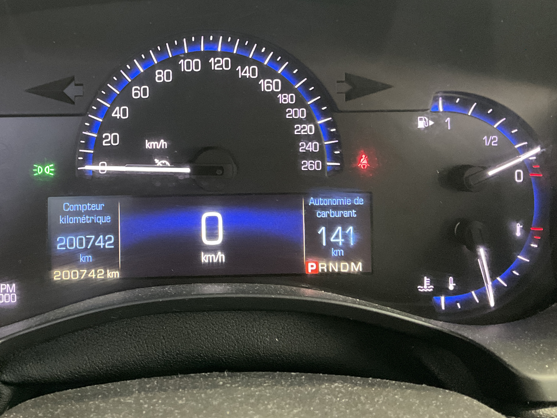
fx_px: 676
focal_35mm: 42
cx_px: 189
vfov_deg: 33.9
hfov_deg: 44.2
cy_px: 125
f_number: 1.8
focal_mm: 3
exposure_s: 1/26
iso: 400
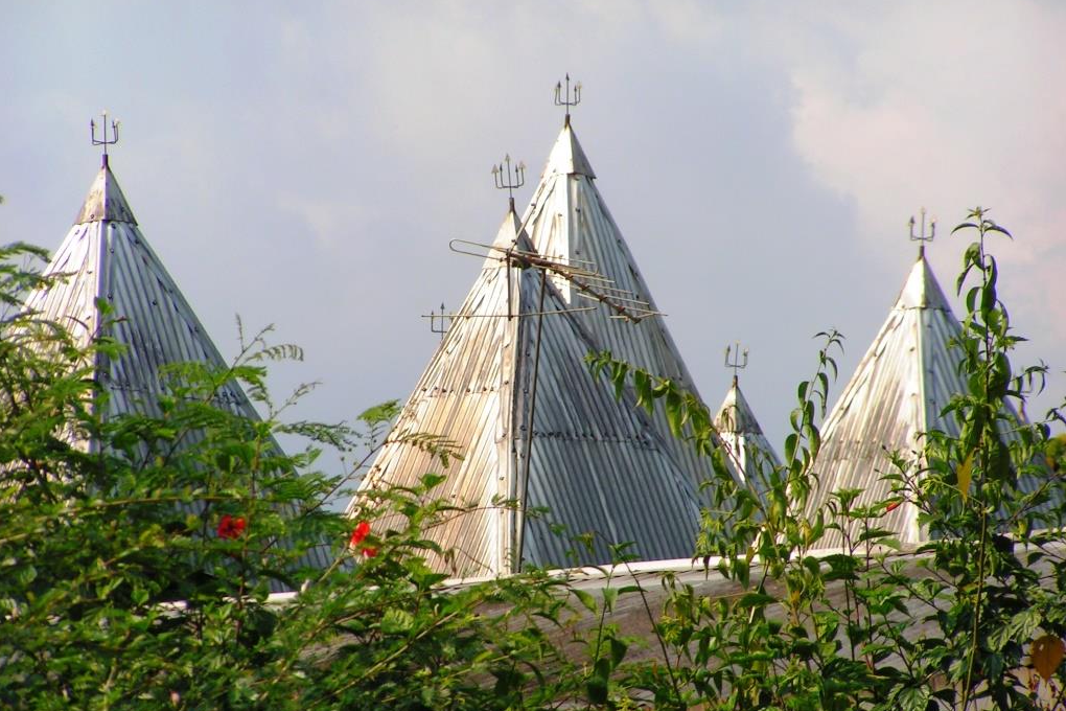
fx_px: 9179
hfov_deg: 6.6
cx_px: 532
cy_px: 373
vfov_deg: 4.4
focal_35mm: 310
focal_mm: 45.4
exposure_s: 1/500
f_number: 5
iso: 50
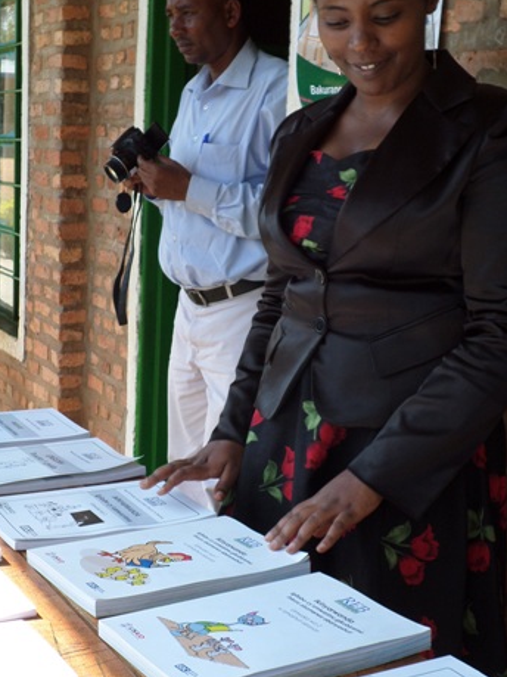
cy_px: 382
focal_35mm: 60
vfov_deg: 32.2
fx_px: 1172
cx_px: 180
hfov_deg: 24.3
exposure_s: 1/250
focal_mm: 7.8
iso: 80
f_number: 3.2
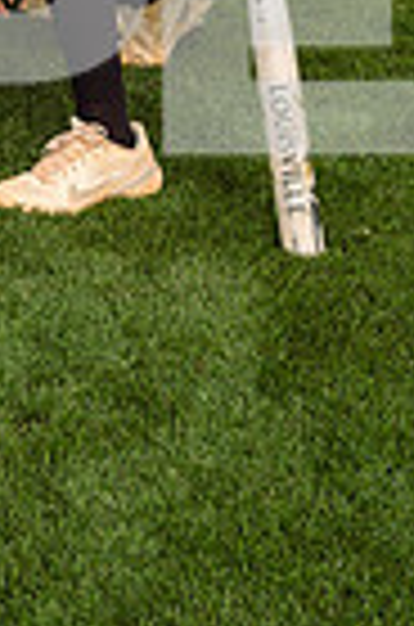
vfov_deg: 14.5
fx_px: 2306
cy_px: -297
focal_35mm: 133
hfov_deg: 10.0
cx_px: -194
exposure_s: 1/200
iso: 80
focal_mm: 41
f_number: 8
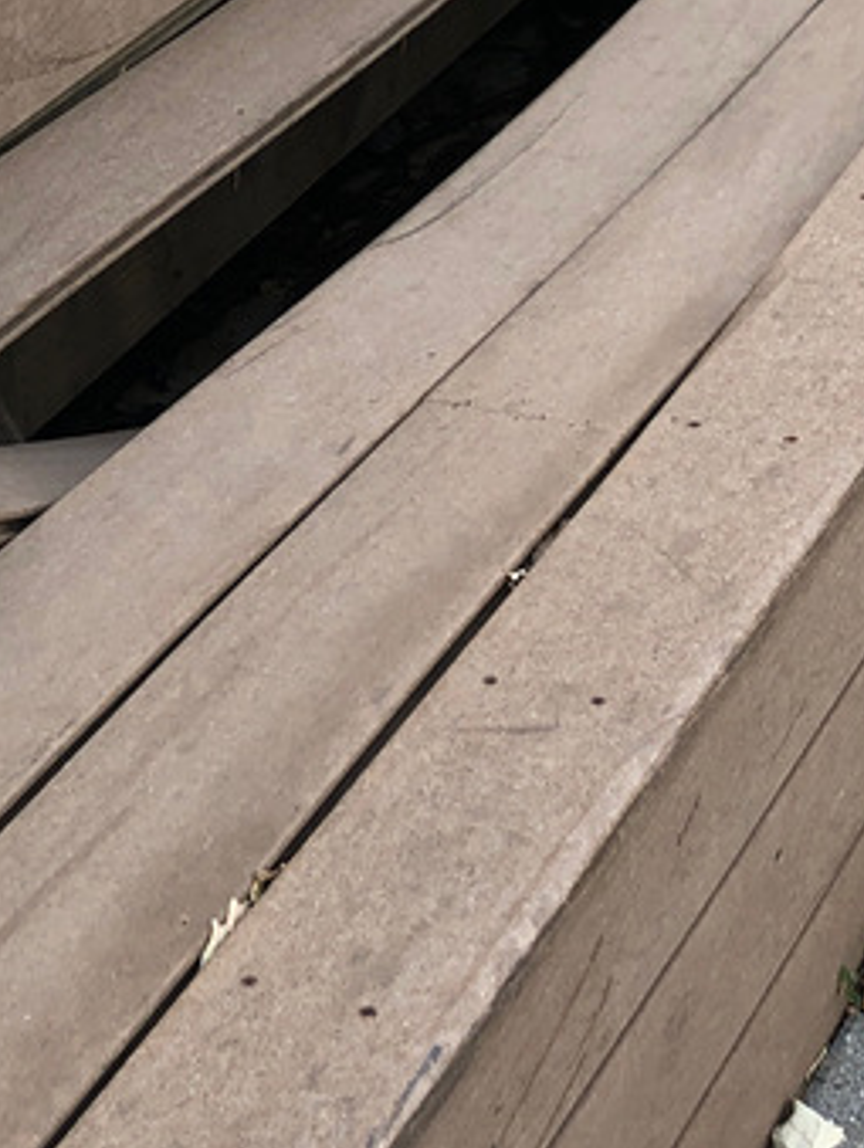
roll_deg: +2.1
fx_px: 3288
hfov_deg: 14.9
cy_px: 149
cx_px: 298
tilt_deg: -25.3
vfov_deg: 19.5
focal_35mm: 99
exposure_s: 1/122
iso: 20
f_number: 1.8
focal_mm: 3.99
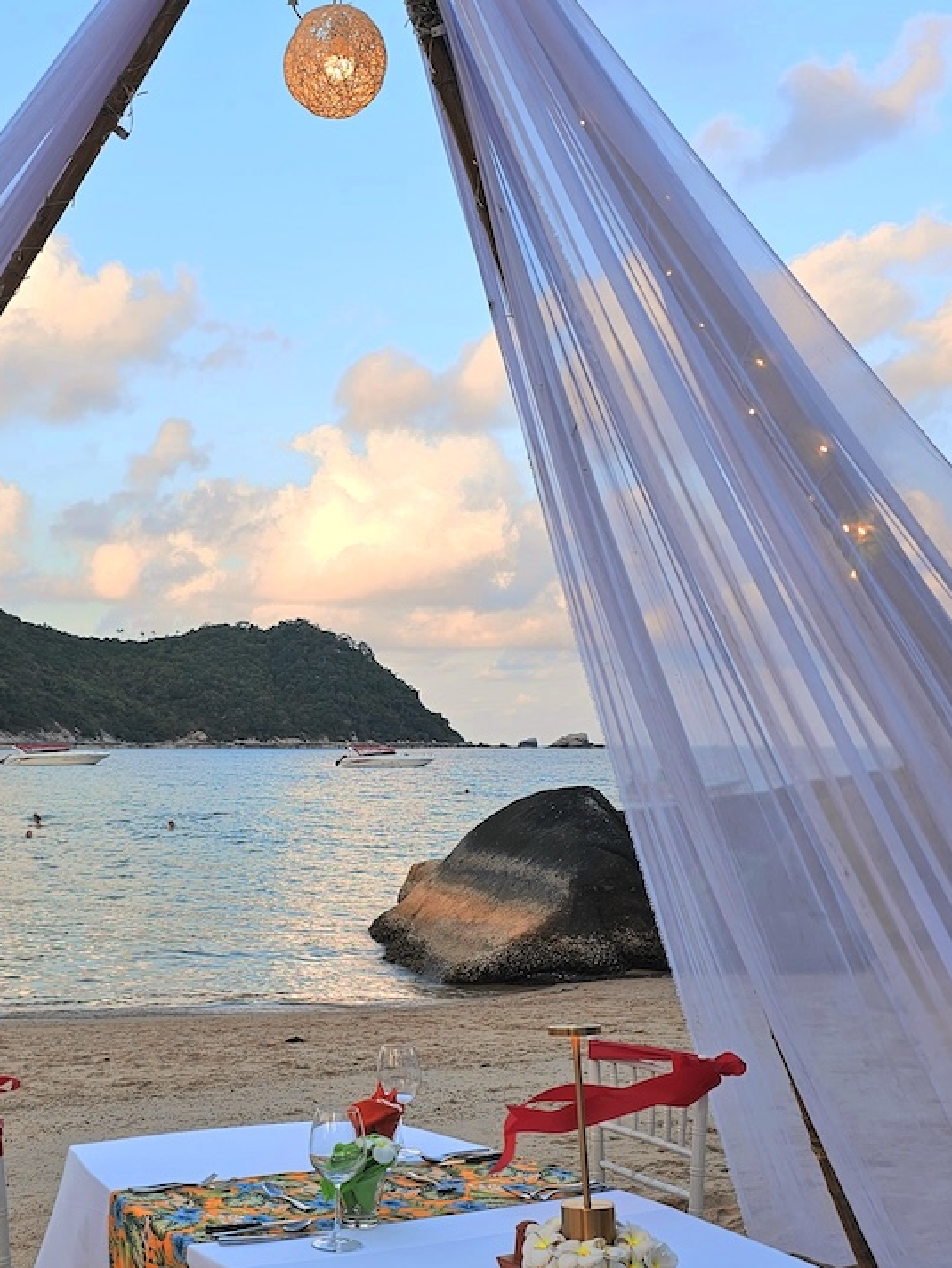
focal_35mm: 43
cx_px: 295
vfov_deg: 43.8
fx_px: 1576
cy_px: 707
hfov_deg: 33.2
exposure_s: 1/238
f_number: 1.7
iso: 10
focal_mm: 6.3
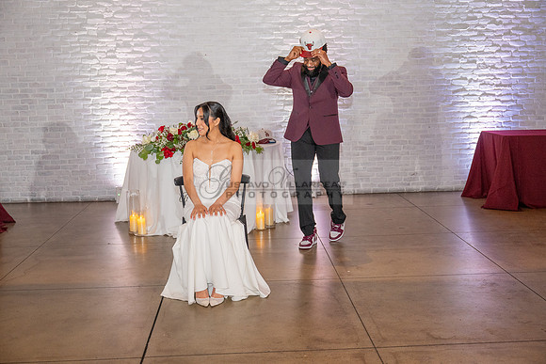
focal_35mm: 43
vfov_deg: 31.2
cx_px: 273
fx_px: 652
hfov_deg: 45.4
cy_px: 182
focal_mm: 43
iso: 2000
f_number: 3.5
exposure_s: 1/200
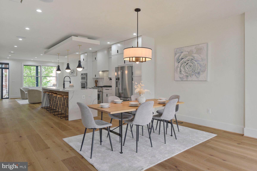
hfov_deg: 78.6
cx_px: 128
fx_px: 157
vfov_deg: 57.2
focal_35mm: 22
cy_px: 86
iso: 400
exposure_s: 1/5
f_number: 8
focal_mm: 22
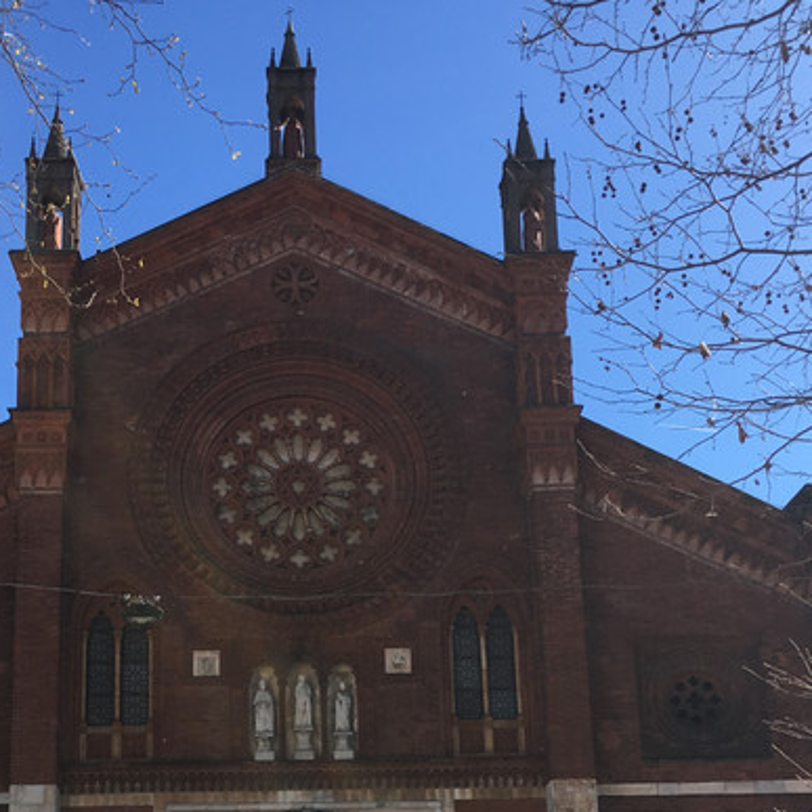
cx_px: 317
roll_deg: +2.3
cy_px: 705
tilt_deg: +15.8
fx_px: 1407
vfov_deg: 31.0
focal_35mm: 53
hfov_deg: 32.1
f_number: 2.2
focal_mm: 4.15
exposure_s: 1/1115
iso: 25
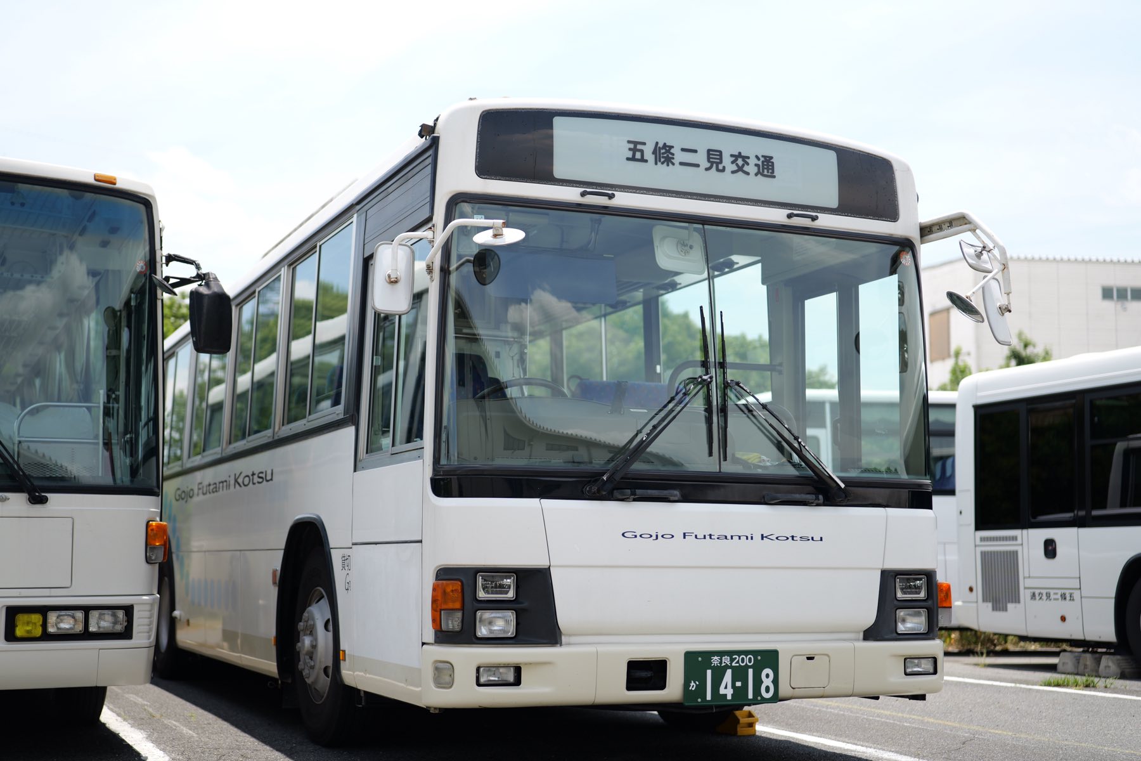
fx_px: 1585
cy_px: 380
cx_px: 570
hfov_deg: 39.6
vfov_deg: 27.0
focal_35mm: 50
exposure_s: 1/3200
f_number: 1.8
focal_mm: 50
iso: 125
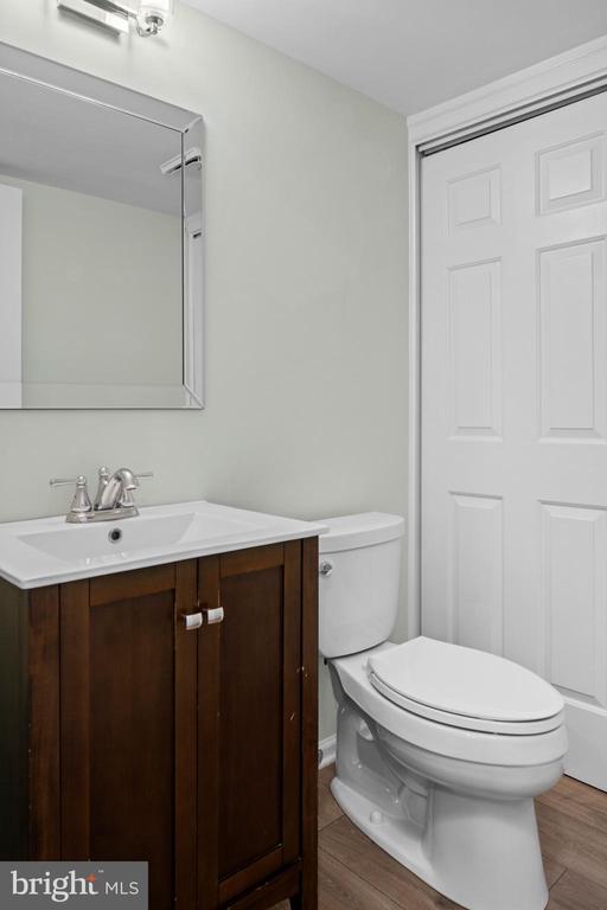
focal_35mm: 24
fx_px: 607
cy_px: 455
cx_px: 304
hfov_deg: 53.1
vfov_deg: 73.7
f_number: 8
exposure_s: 1/6
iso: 800
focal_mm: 24
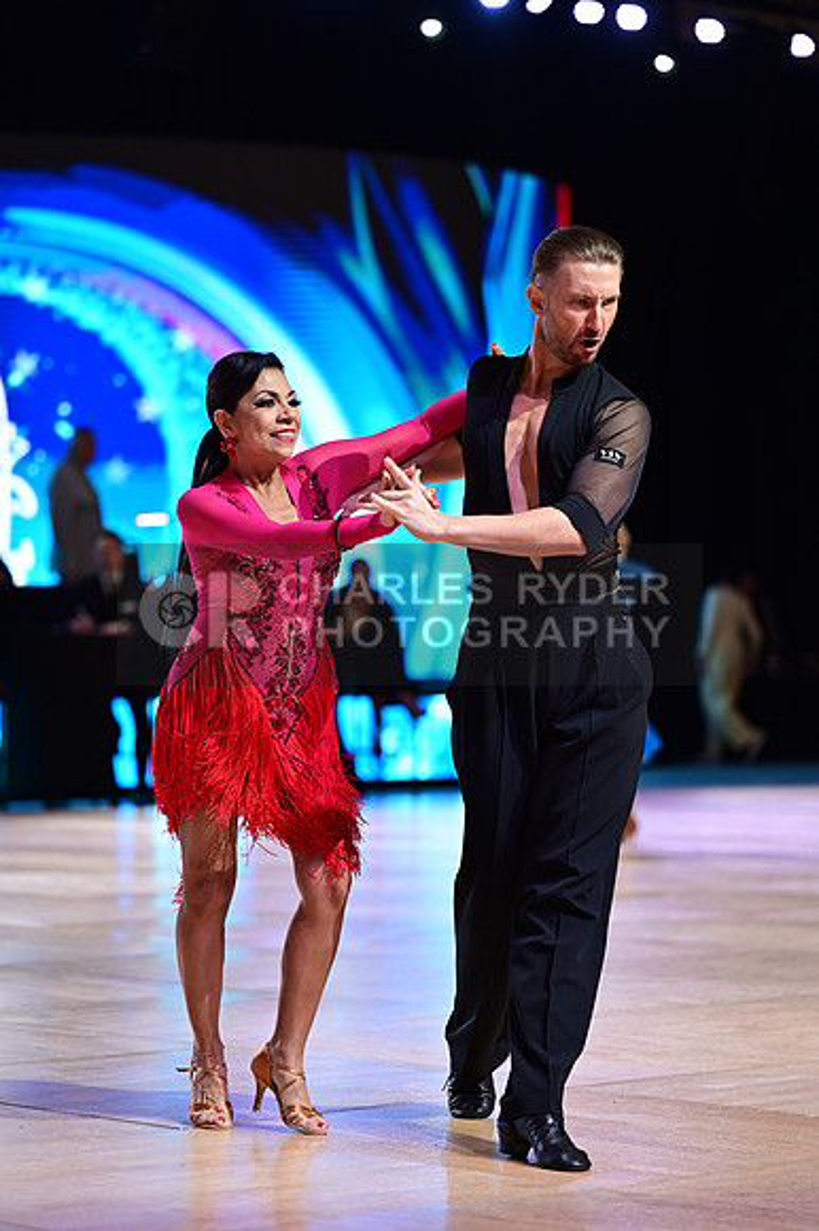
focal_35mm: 120
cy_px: 616
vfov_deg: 17.1
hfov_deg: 11.4
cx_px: 410
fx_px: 4100
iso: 1600
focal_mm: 120
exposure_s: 1/500
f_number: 2.8
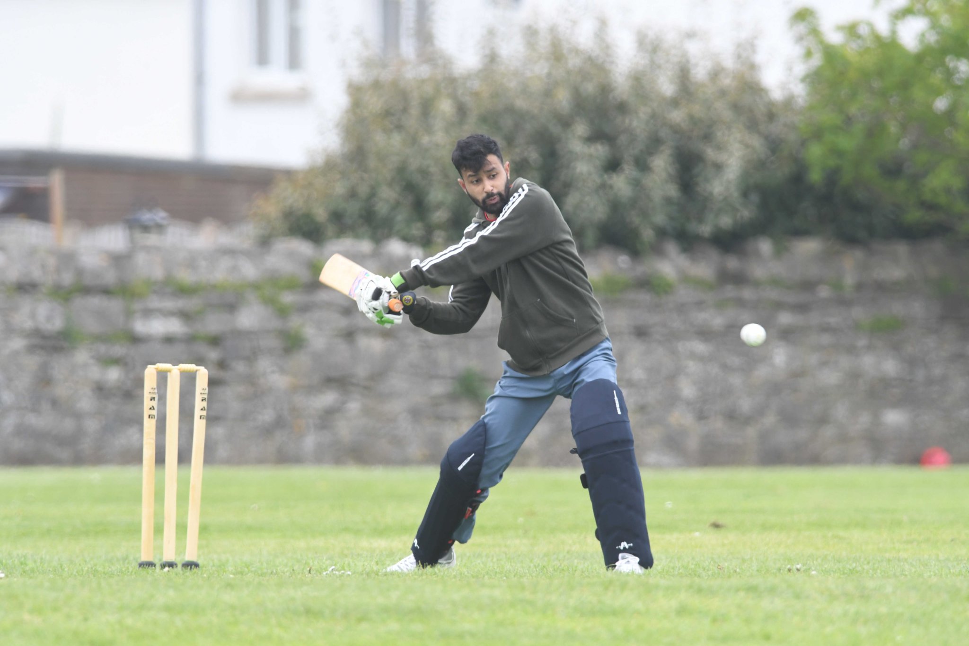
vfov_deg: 1.5
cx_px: 484
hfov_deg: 2.3
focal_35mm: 900
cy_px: 323
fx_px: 24221
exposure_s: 1/800
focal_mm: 600
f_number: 7.1
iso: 800
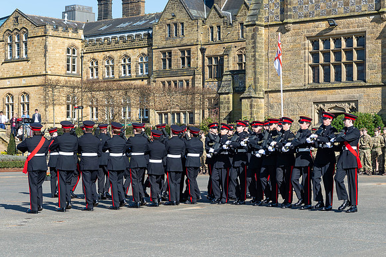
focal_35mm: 87
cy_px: 156
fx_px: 934
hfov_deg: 23.3
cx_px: 195
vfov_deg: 15.6
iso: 250
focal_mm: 70
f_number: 9
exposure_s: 1/400
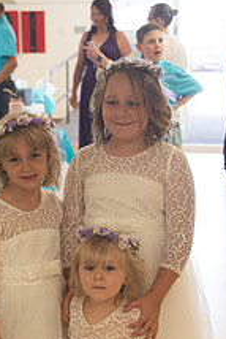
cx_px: 77
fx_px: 790
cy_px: 287
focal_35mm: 84
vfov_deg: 23.7
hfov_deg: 16.3
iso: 400
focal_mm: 40
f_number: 3.5
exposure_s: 1/125
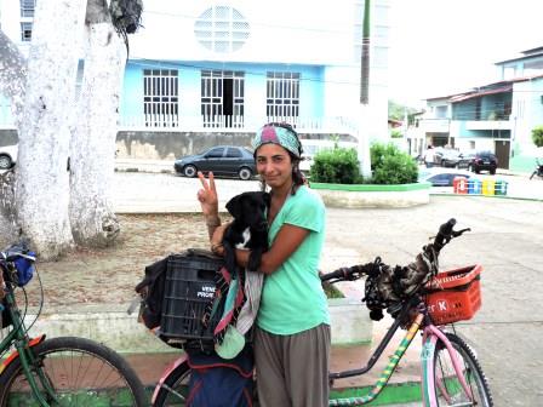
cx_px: 272
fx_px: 627
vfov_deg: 36.0
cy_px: 204
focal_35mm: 40
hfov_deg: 46.8
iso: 80
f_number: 3.3
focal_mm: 7.1
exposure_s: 1/250
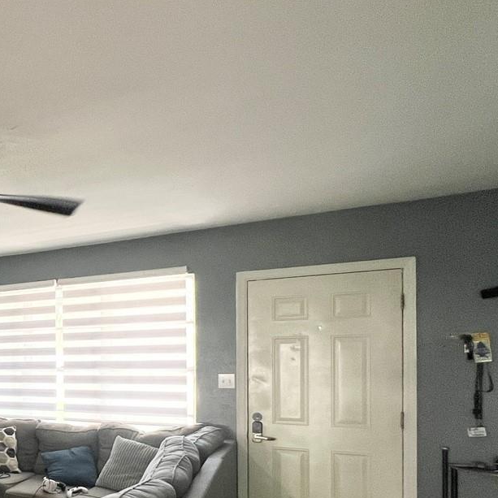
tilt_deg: -0.7
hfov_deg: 43.8
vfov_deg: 52.0
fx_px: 488
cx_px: -29
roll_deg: +1.2
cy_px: 366
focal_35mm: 30
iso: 250
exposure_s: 1/77
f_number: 1.8
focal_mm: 1.57
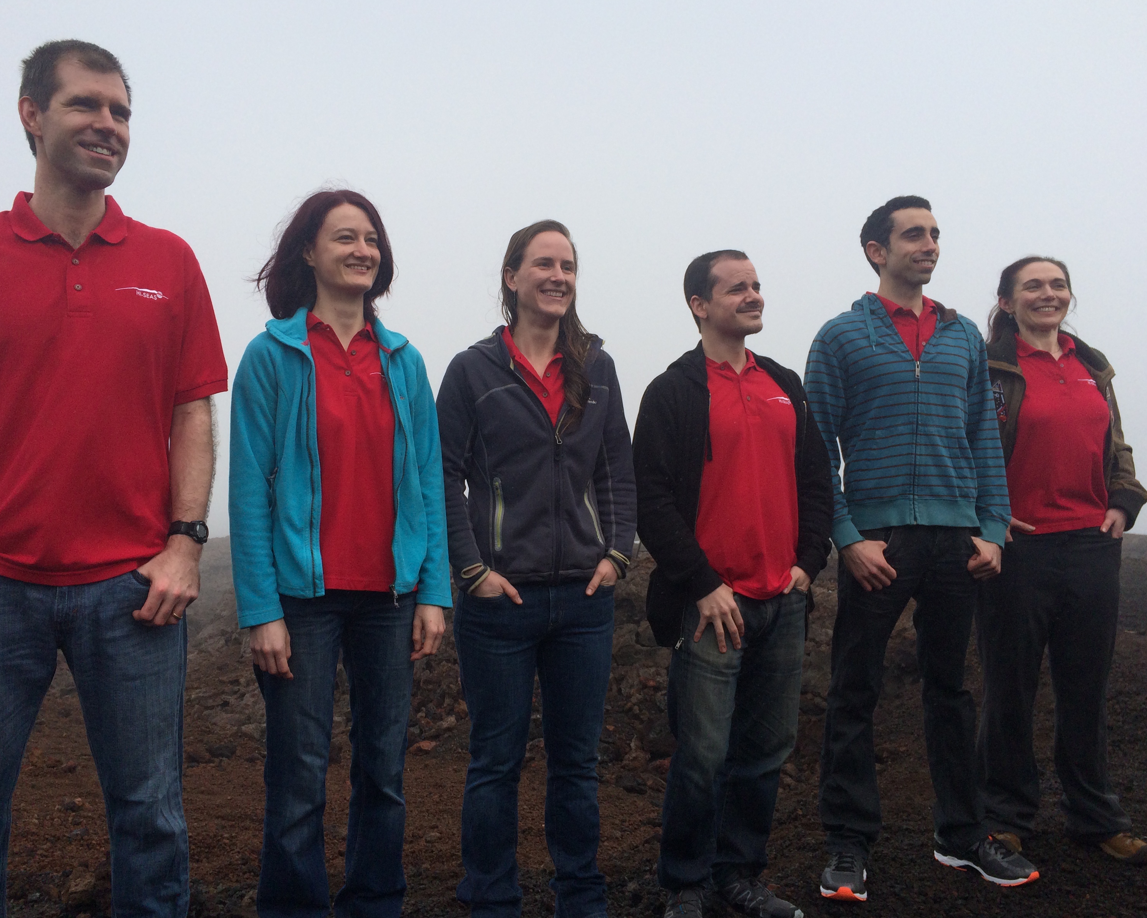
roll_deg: +2.8
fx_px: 1052
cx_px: 538
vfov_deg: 47.1
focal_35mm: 31
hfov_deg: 57.1
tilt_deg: +0.1
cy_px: 458
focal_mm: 4.15
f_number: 2.2
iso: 32
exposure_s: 1/2283
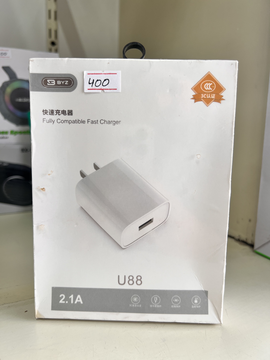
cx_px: 135
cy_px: 180
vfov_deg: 67.3
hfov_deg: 53.1
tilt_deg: -9.3
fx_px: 270
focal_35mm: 26
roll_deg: -1.1
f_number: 1.5
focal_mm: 5.7
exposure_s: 1/121
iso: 32
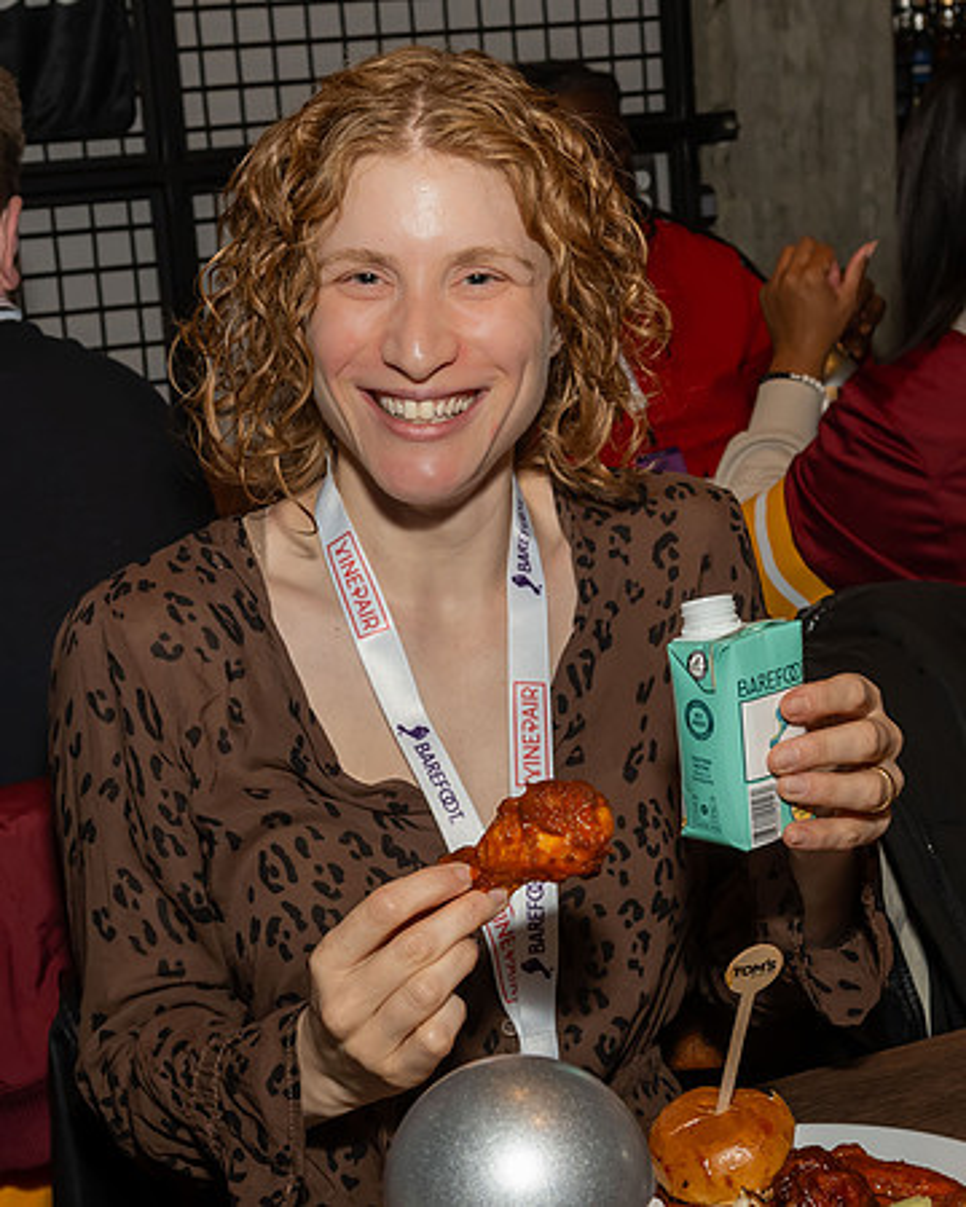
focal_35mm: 67
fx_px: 2382
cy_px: 603
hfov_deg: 22.9
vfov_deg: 28.4
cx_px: 522
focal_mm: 30
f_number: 7.1
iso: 800
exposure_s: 1/250
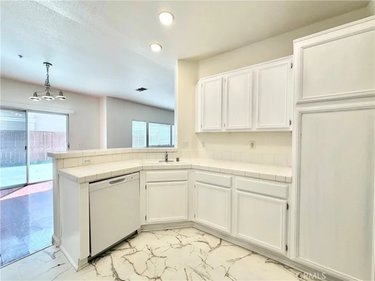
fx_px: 152
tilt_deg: -1.3
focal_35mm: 14
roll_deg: -0.2
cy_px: 140
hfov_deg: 102.1
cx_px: 188
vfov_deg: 85.7
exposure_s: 1/122
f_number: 2.2
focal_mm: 2.22
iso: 64
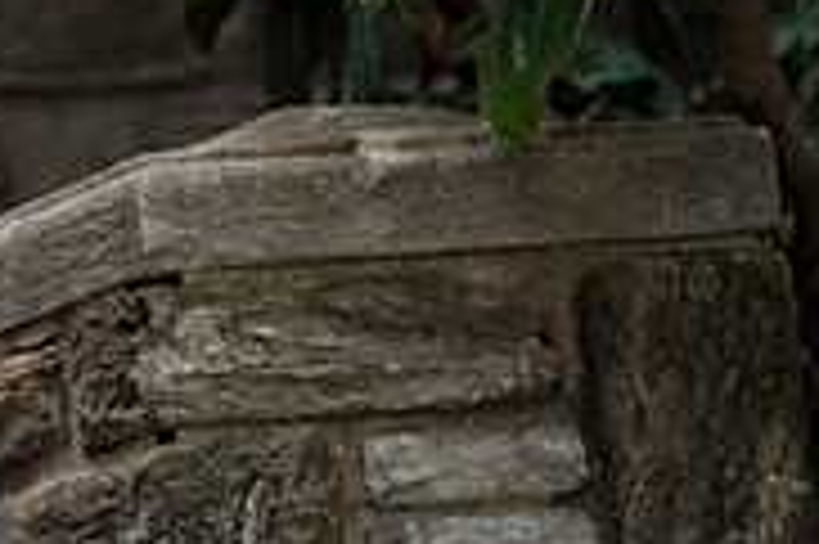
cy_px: 524
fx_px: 9773
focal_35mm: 430
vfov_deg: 3.2
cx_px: -310
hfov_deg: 4.8
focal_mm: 135
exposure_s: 1/1000
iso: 1000
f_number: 5
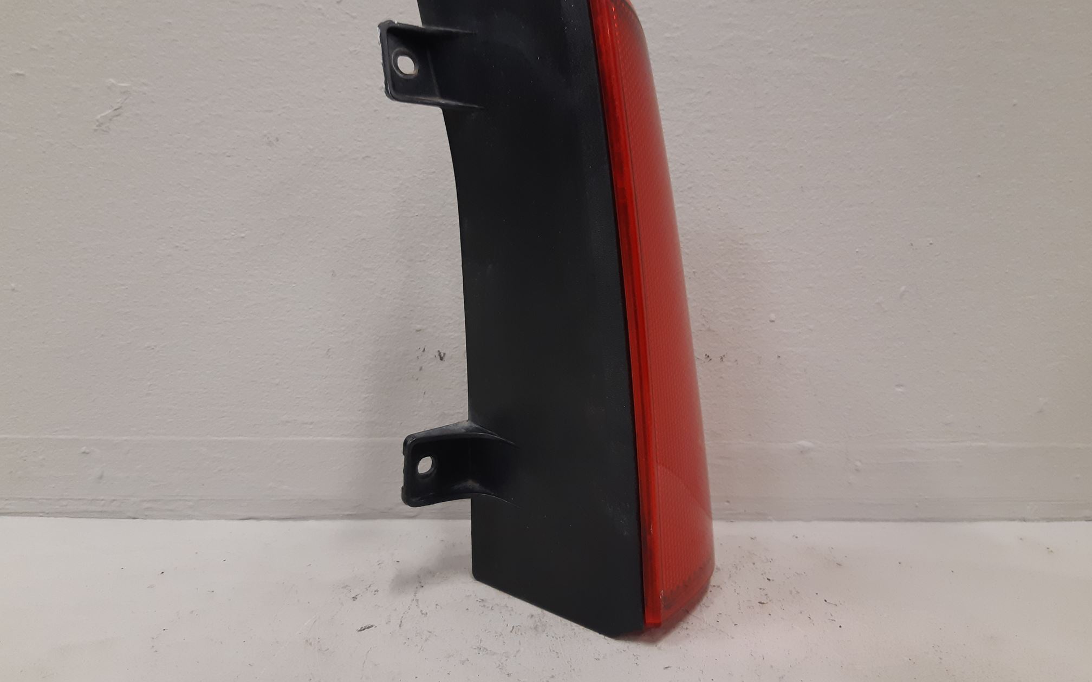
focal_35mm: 28
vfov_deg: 44.5
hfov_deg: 66.5
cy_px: 320
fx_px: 833
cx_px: 546
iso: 160
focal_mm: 3.93
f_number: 1.7
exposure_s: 1/50
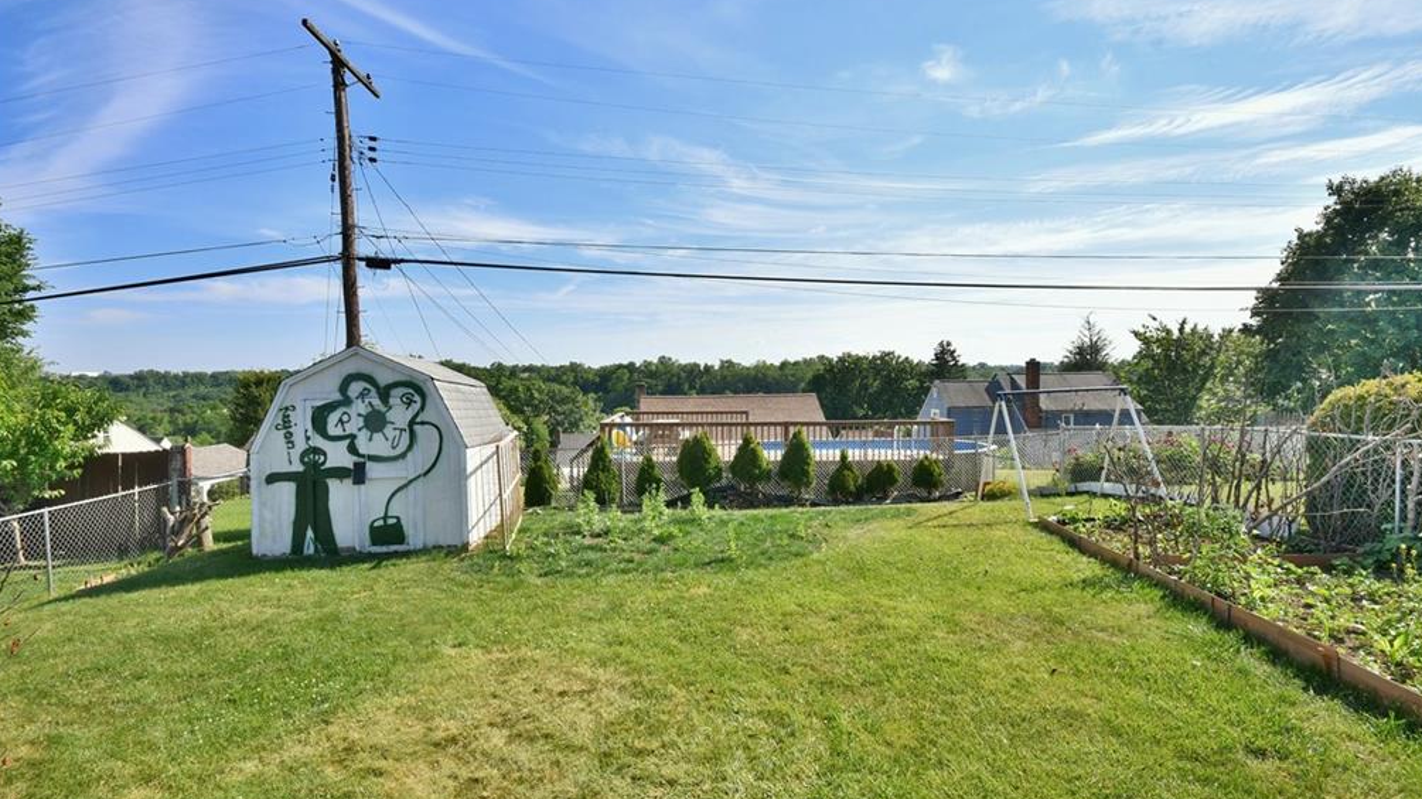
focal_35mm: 16
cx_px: 713
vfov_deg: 67.1
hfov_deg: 99.4
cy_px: 393
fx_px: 603
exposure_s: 1/160
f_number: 10
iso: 400
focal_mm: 10
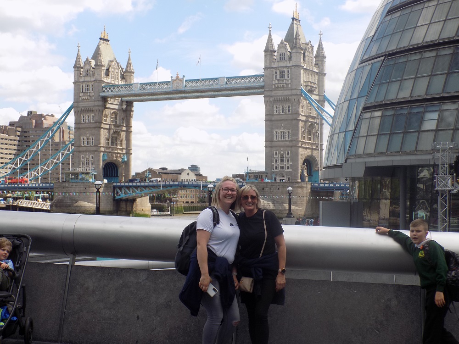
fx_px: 782
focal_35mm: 59
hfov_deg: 32.7
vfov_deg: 24.8
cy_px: 172
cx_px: 230
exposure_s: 1/400
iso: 80
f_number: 4
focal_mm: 10.5
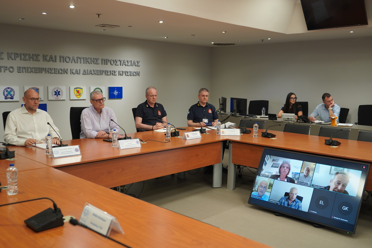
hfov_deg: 54.4
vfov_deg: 37.9
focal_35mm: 35
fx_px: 362
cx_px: 186
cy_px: 124
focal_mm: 35
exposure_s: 1/160
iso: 1600
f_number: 4
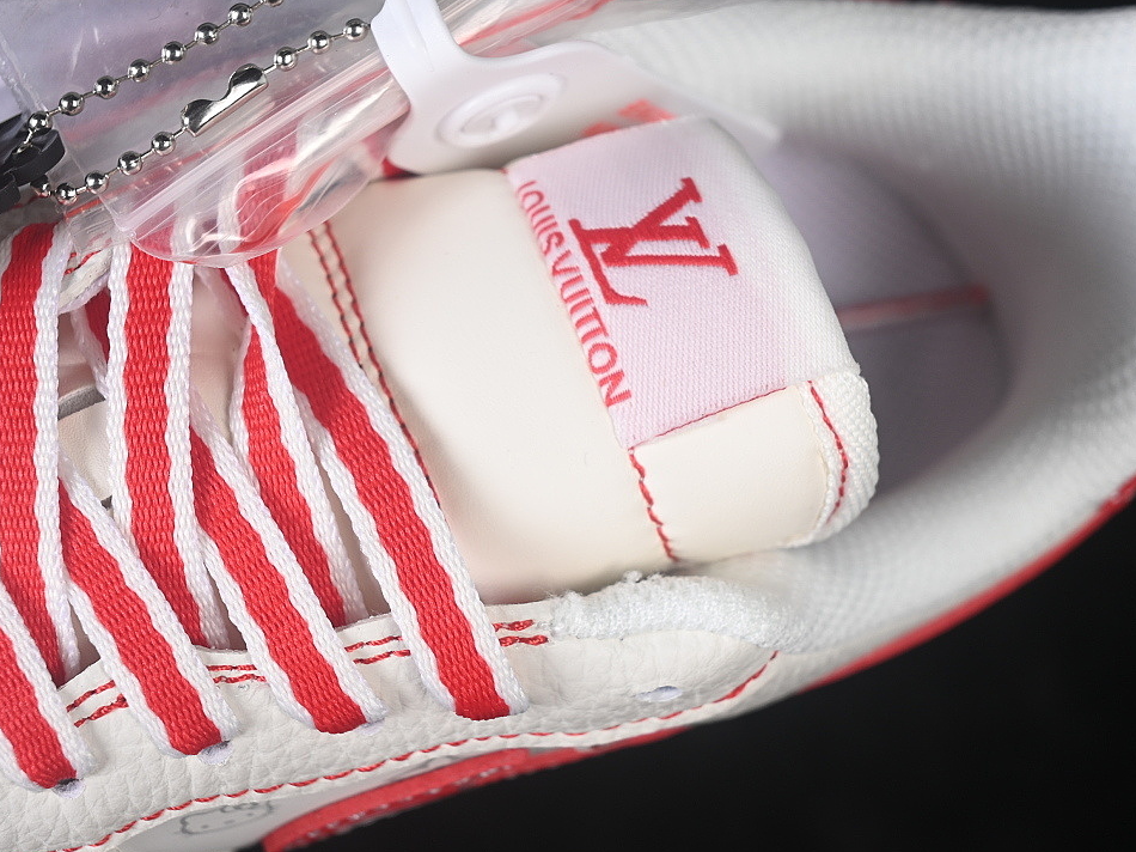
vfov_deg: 18.0
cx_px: 524
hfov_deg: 23.8
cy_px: 426
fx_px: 2690
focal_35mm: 82
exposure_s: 1/80
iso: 160
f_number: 7.1
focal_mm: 50
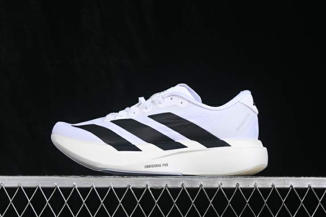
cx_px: 163
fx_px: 679
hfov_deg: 27.0
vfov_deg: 18.2
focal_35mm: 75
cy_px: 108
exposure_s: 1/80
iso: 160
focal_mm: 50
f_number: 8
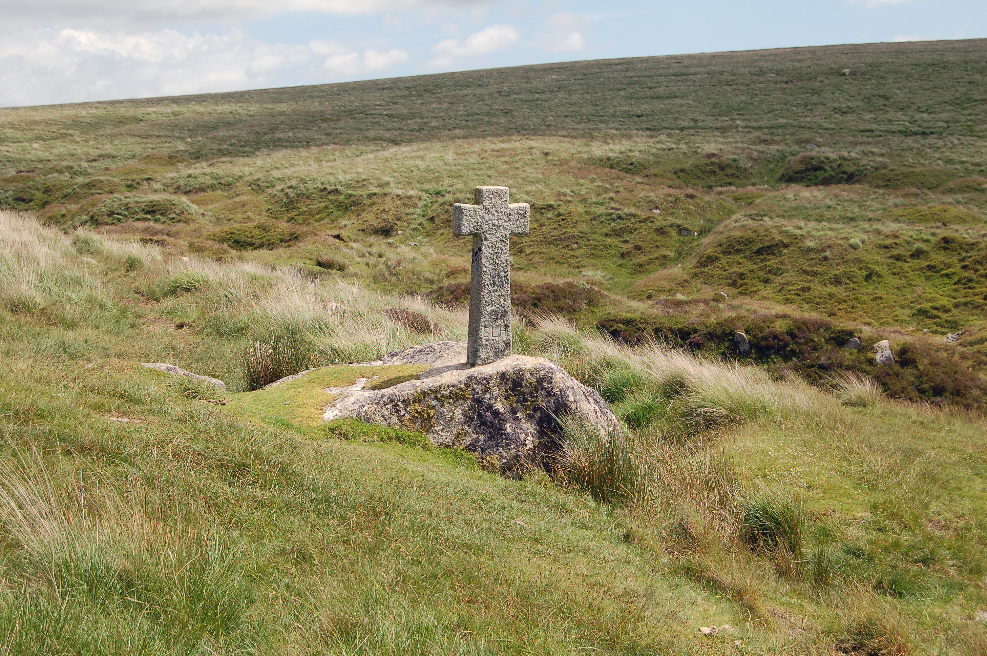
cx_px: 494
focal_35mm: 57
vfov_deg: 23.7
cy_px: 328
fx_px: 1561
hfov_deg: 35.1
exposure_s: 1/320
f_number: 9
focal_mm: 38
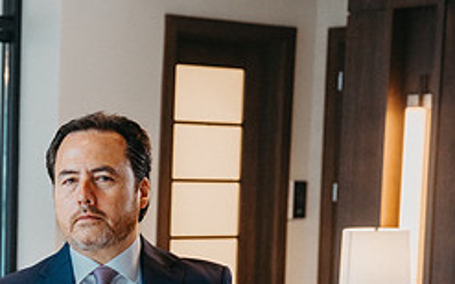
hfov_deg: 16.0
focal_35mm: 127
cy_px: 324
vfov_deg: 10.2
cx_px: -35
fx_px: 1574
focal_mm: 53
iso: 1000
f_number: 5
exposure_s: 1/125
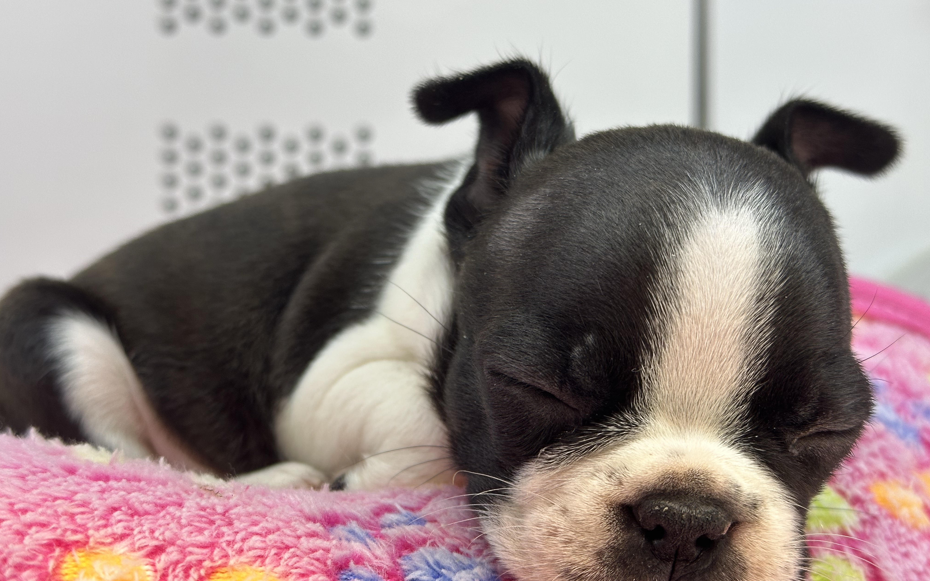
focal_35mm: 51
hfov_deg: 39.6
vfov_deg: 25.3
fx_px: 1293
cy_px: 320
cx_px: 465
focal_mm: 6.86
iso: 80
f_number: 1.78
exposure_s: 1/73
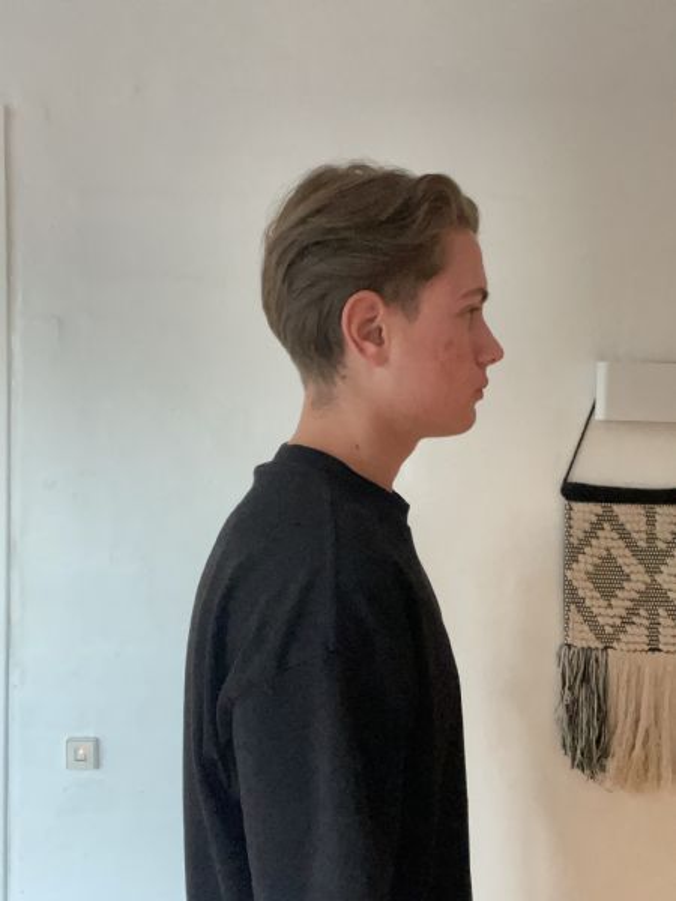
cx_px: 338
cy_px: 450
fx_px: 781
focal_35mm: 30
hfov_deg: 46.8
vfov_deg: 60.0
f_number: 2.2
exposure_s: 1/17
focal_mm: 2.71
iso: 800
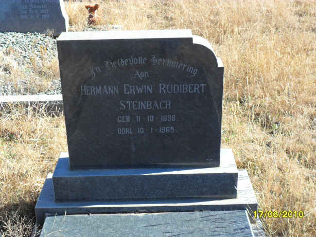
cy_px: 118
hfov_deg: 36.8
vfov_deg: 28.1
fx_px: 475
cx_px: 158
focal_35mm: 52
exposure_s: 1/125
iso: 100
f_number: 5
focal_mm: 9.3
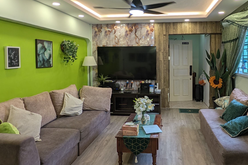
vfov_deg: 54.7
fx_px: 158
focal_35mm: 23
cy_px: 65
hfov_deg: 75.1
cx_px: 151
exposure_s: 1/145
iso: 45
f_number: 1.7
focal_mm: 2.02
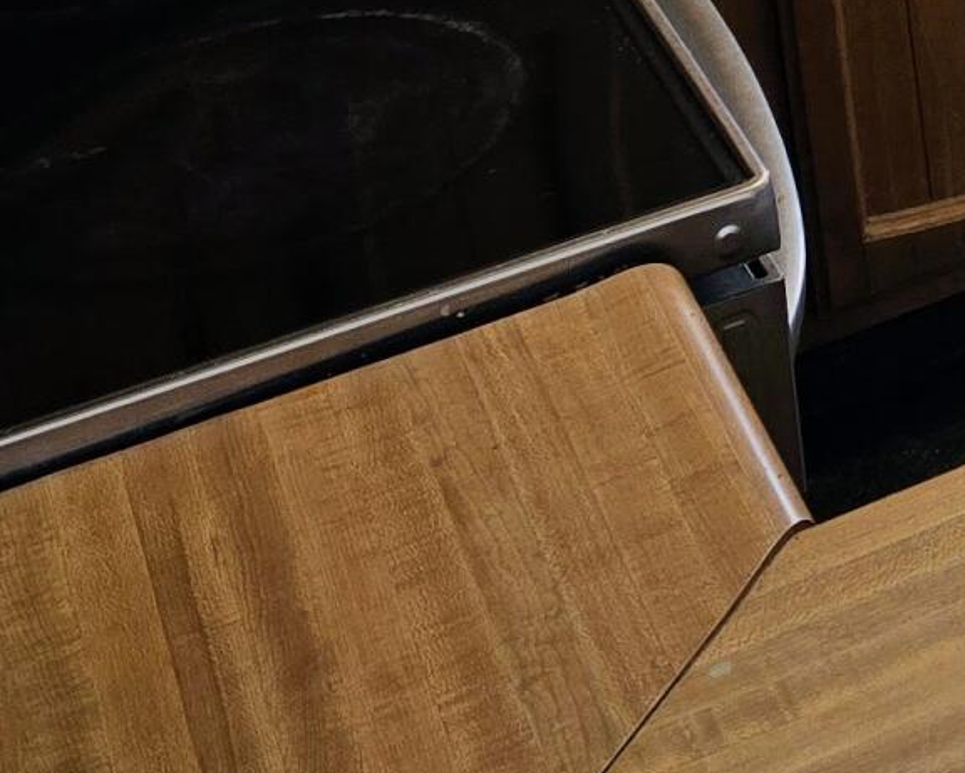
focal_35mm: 117
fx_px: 3342
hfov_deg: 13.6
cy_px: -803
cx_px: 2017
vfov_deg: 11.7
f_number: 1.7
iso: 80
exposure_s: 1/120
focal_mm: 6.3
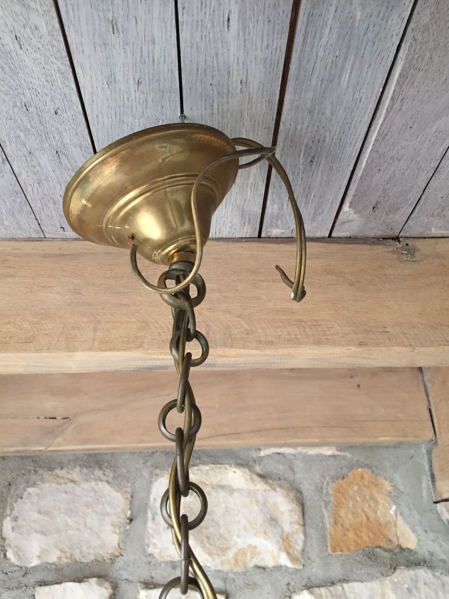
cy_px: 300
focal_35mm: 29
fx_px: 502
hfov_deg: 48.2
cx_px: 224
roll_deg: +2.1
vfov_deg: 61.7
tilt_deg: +30.1
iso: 250
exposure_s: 1/33
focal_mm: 4.15
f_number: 2.2
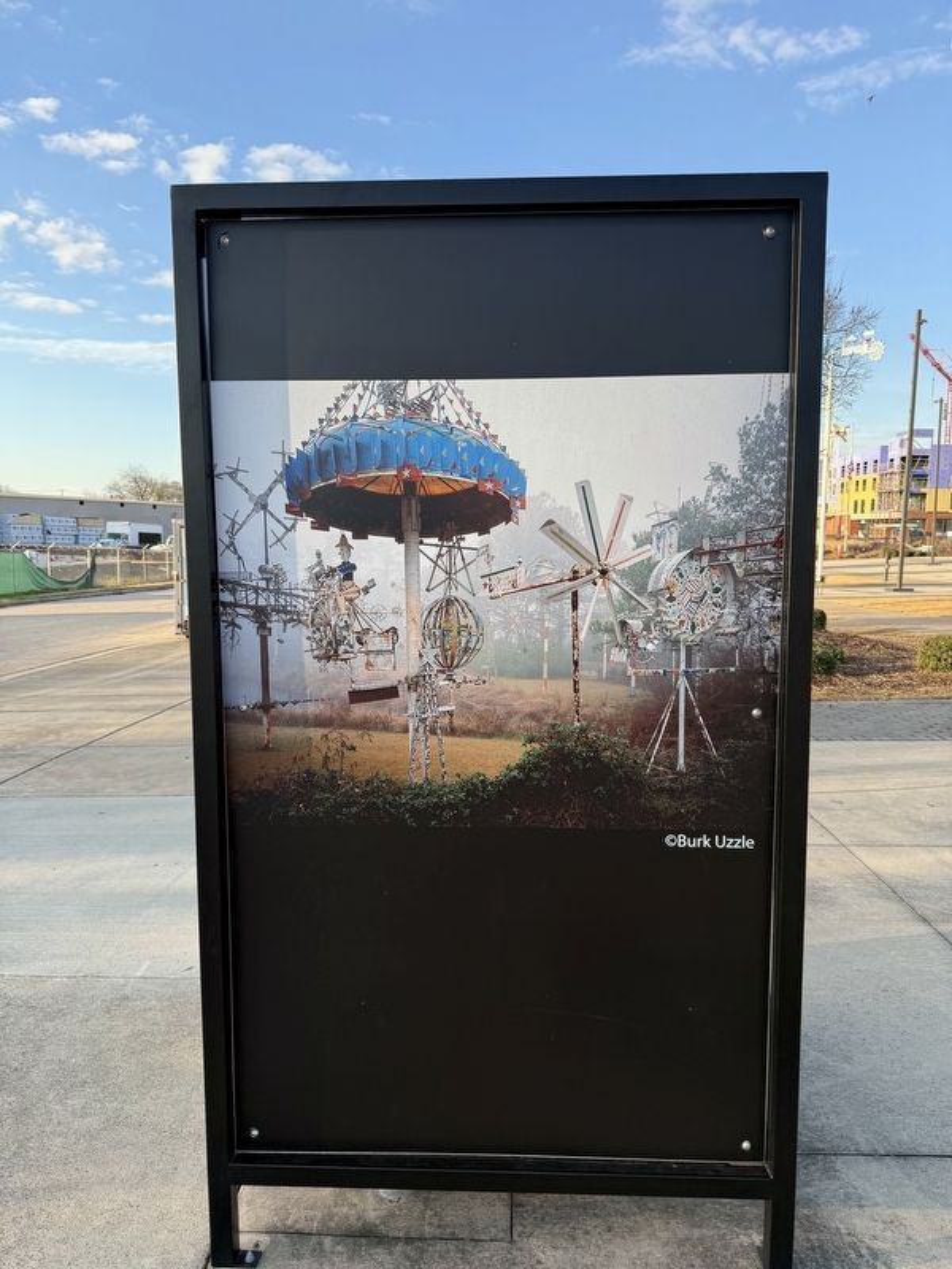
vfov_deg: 71.6
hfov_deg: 56.8
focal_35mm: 24
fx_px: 880
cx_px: 476
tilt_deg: -8.9
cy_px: 634
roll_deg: -1.4
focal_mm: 6.76
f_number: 1.78
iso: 80
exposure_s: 1/1060
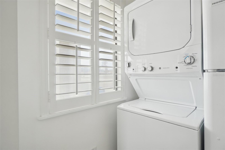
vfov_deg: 67.4
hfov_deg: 90.0
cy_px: 75
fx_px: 112
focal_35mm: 18
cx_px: 112
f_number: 8
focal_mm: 12
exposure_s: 1/160
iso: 400
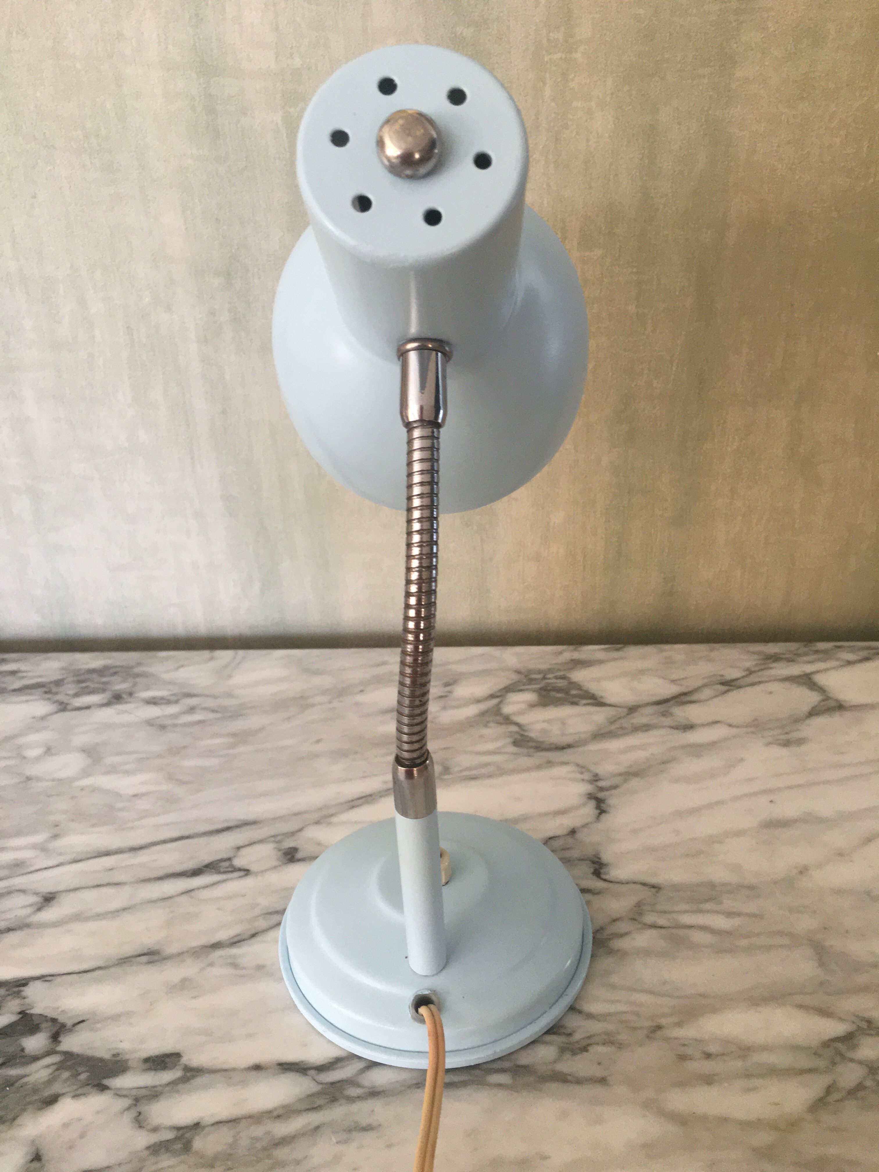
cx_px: 440
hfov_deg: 48.2
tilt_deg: -26.8
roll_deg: +2.1
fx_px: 982
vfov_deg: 61.7
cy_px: 586
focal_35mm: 29
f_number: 2.2
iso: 125
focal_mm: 4.15
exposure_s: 1/33
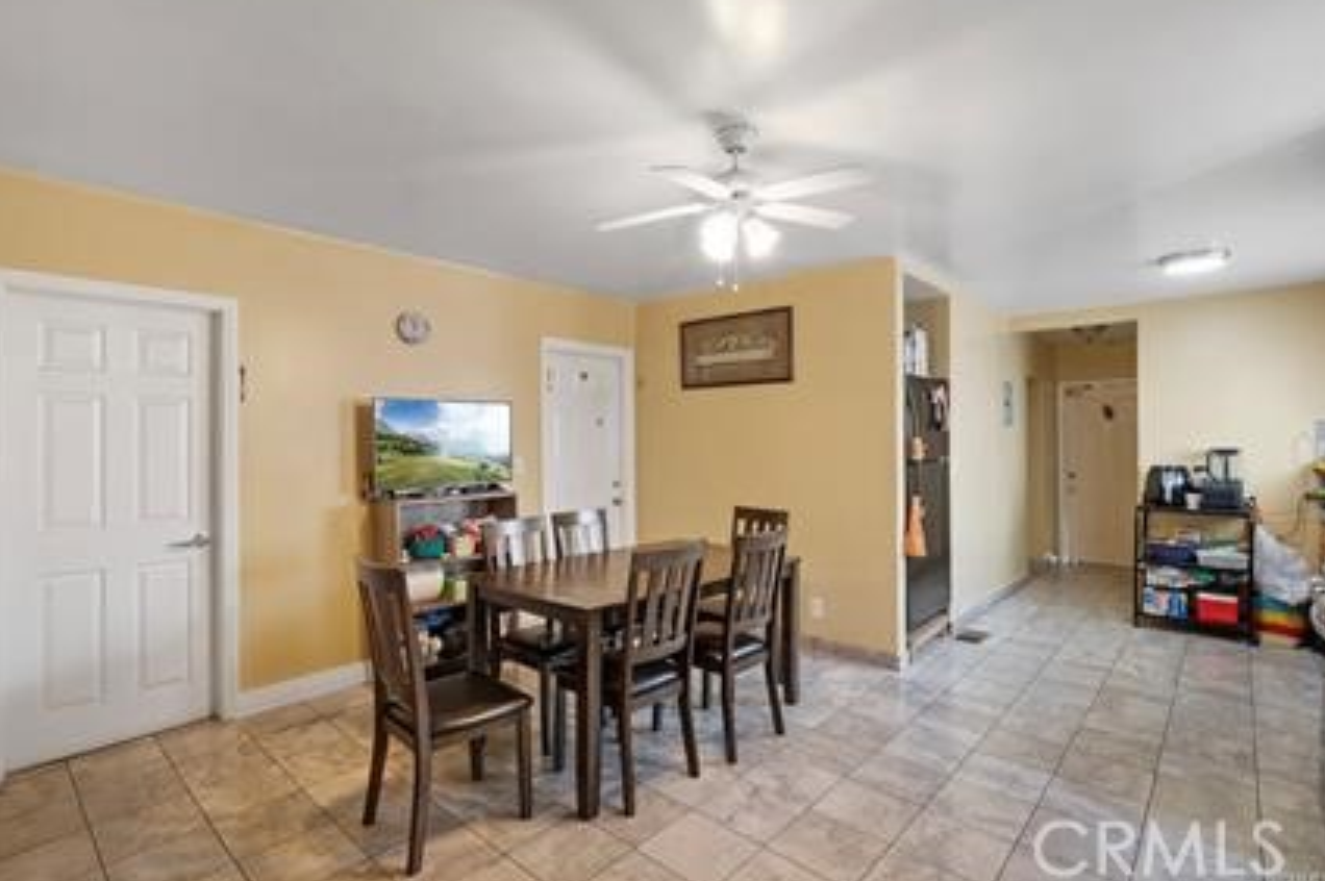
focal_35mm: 17
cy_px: 425
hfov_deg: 93.3
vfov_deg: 70.3
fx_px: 625
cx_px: 641
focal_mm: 16
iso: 50
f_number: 22
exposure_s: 30
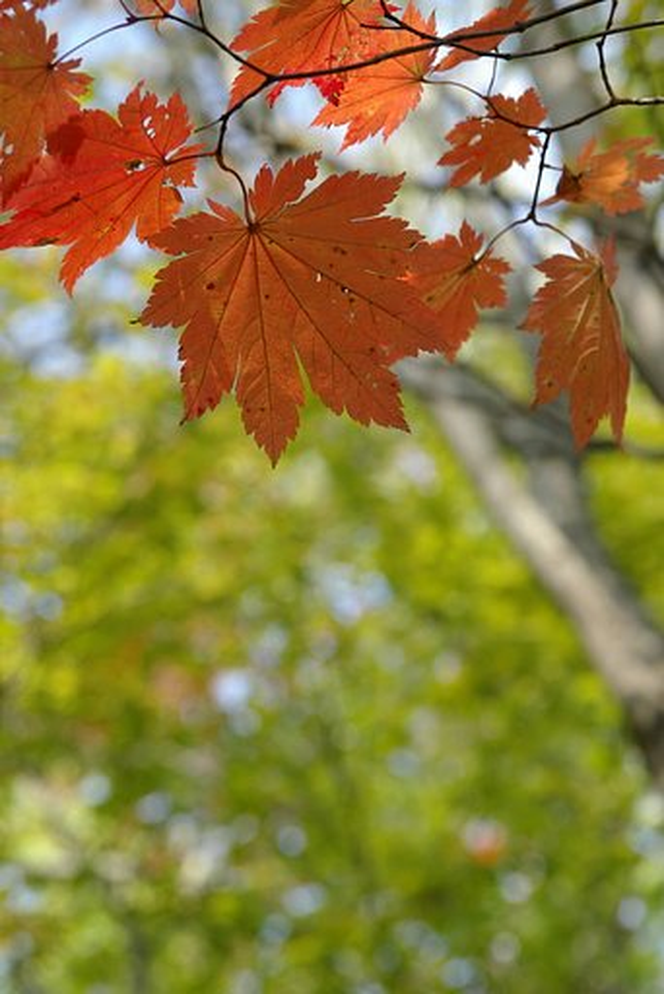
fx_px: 3108
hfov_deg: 12.2
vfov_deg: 18.2
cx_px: 332
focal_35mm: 112
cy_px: 497
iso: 200
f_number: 5
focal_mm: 75
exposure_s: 1/250
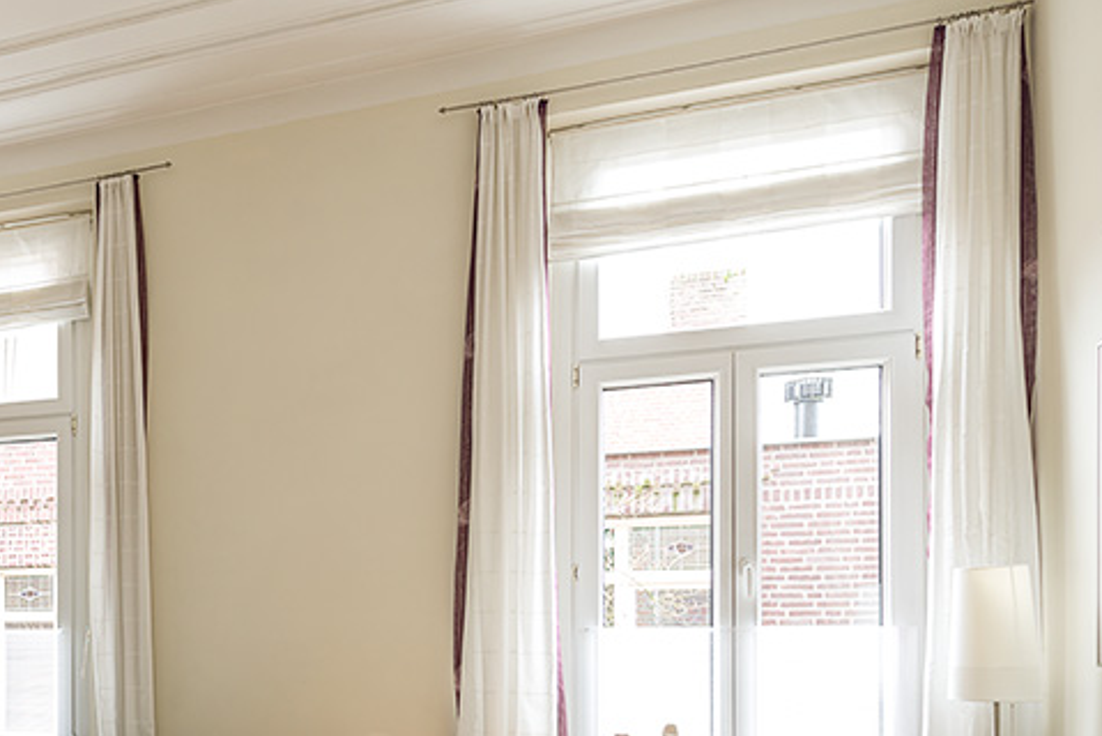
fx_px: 1103
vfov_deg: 35.1
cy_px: 644
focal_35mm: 36
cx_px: 102
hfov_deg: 47.5
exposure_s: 1.5
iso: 100
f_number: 8
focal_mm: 18
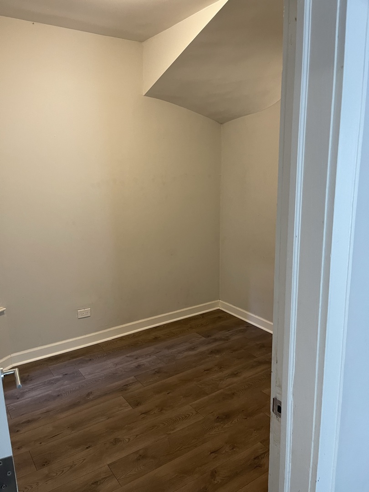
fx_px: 370
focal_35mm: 26
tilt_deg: -10.2
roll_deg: +0.3
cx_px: 184
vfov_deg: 67.3
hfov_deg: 53.1
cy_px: 246
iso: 200
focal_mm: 5.1
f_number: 1.6
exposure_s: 1/60
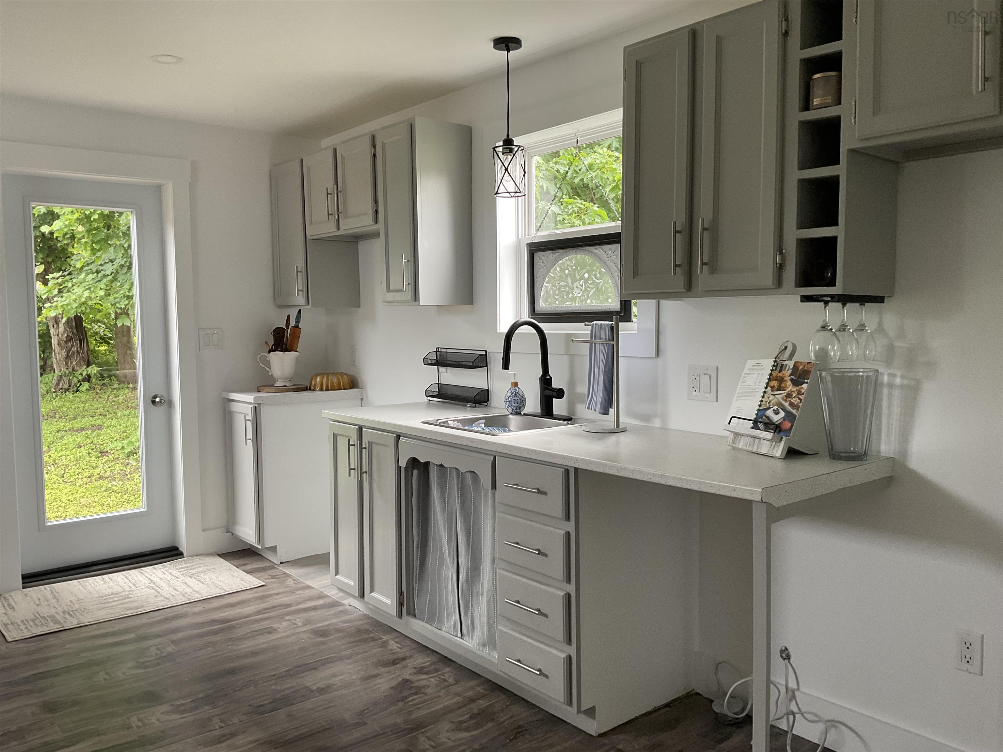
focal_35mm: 29
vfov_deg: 48.2
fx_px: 840
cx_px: 502
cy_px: 376
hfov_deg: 61.7
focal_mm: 3
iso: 64
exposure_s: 1/121
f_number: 1.8
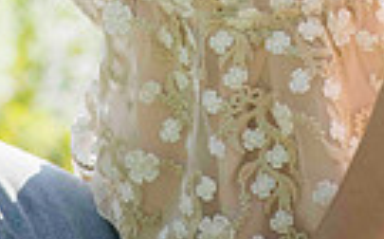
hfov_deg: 3.6
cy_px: -373
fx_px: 6052
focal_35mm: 579
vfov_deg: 2.2
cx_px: 68
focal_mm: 170
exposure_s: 1/320
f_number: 8
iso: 400
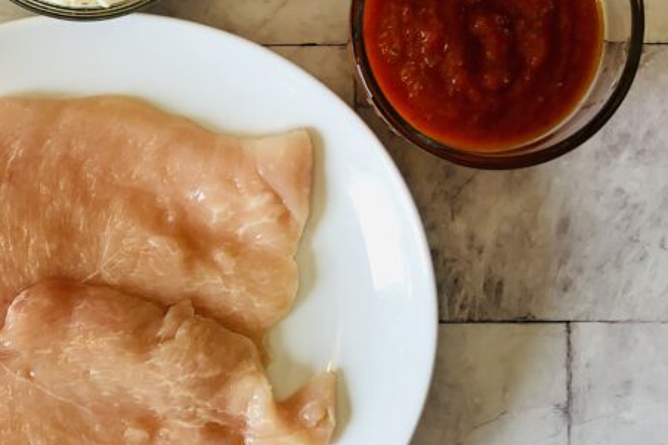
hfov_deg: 29.2
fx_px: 1224
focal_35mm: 66
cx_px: 61
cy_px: 217
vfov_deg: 20.6
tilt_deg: -89.9
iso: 32
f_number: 1.8
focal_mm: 3.99
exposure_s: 1/120
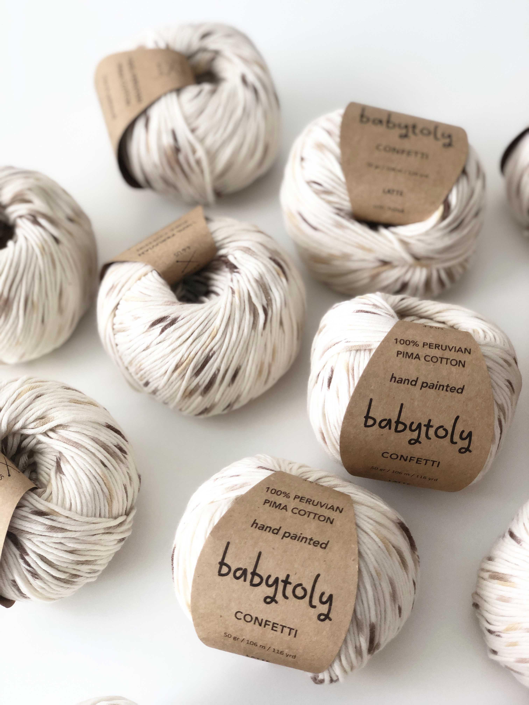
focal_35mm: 52
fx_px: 1060
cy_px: 352
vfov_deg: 36.8
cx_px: 264
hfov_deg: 28.0
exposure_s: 1/40
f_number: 2.4
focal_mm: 6
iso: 80
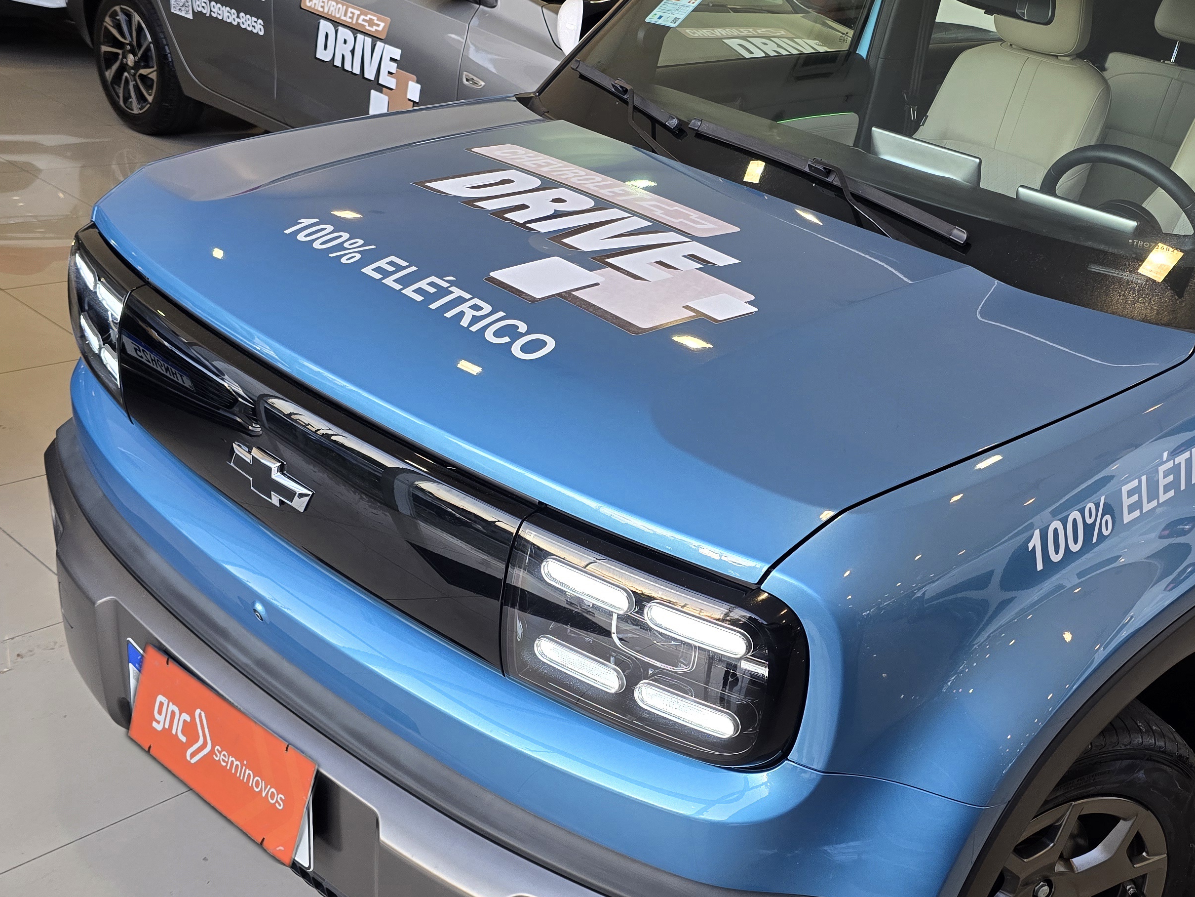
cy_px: 448
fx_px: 1312
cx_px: 830
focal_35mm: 38
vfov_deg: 37.7
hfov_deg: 47.9
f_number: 1.7
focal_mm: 6.3
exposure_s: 1/120
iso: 125
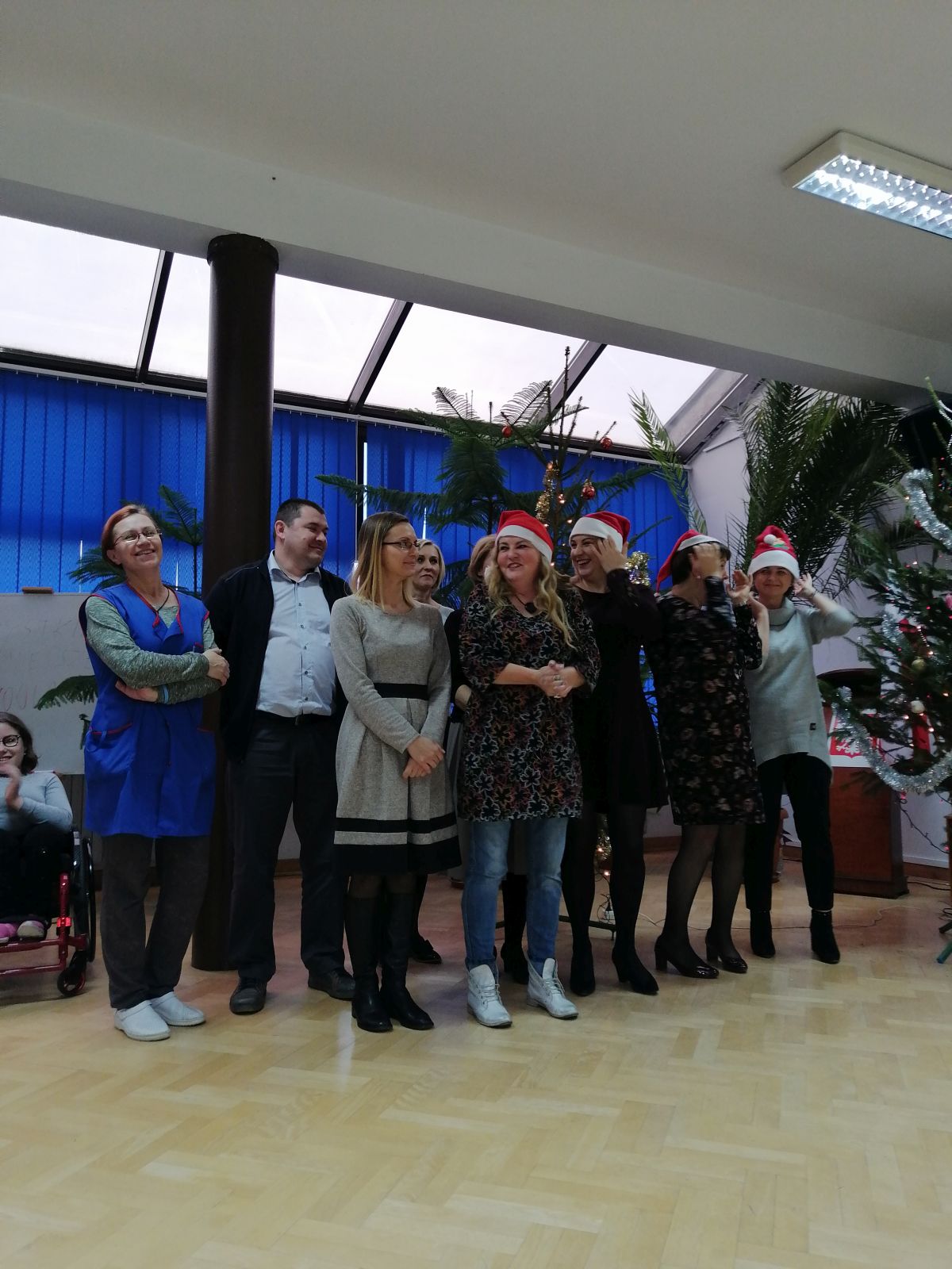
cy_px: 634
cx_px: 476
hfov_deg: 53.1
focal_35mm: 26
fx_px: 953
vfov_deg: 67.3
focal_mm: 3.95
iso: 100
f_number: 1.8
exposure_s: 1/33.3
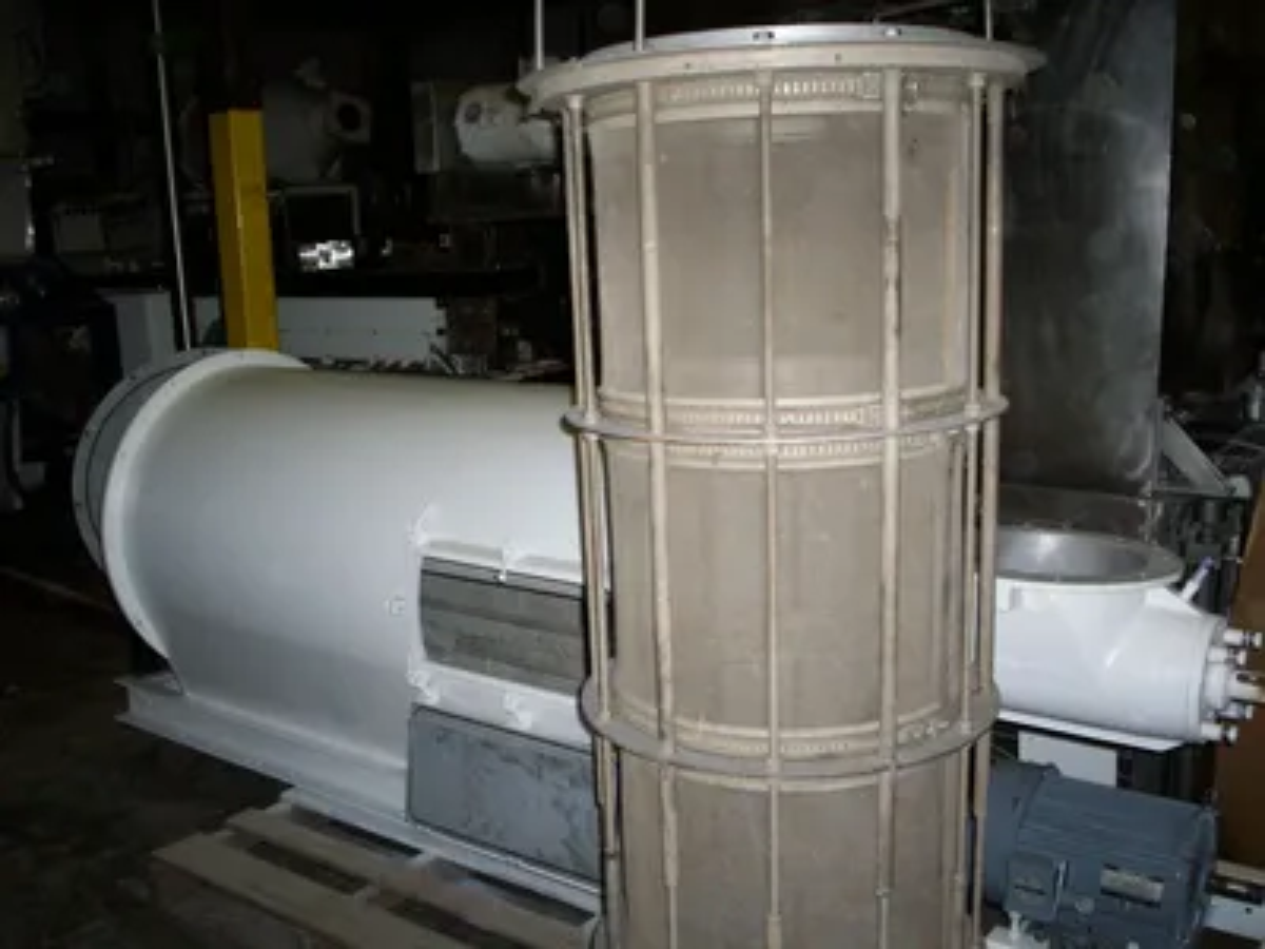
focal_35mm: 36
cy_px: 474
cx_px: 632
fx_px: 1316
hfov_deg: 51.4
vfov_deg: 39.7
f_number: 4.5
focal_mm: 5.9
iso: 140
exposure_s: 1/64
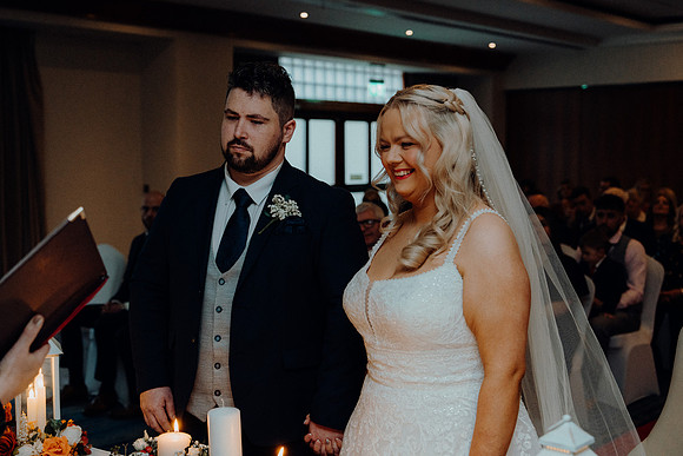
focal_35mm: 49
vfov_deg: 27.5
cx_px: 342
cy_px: 228
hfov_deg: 40.3
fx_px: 930
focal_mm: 49
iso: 2500
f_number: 3.5
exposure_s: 1/160
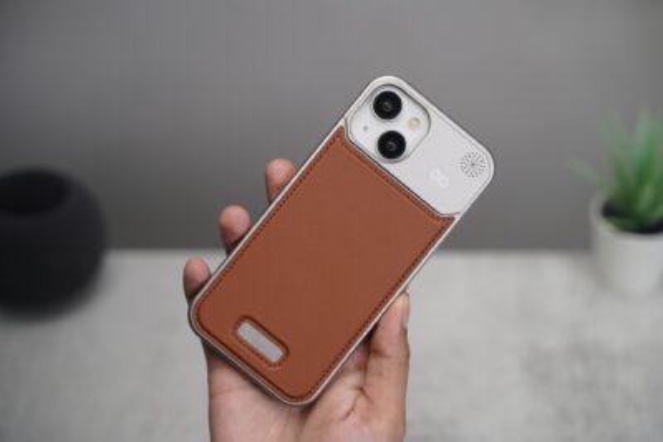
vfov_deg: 20.6
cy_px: 221
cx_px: 332
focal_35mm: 66
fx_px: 1216
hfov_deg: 30.5
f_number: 4
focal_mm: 66
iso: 400
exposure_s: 1/90
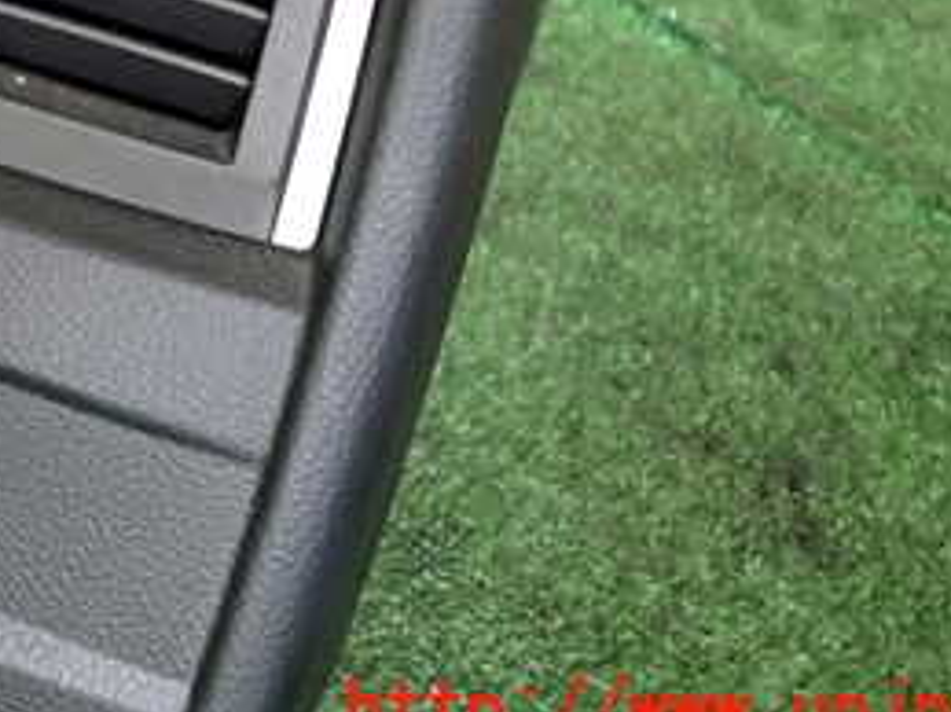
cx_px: 73
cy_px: -66
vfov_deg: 23.7
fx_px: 1593
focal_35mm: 58
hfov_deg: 31.5
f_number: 2
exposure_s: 1/60
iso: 200
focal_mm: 4.5
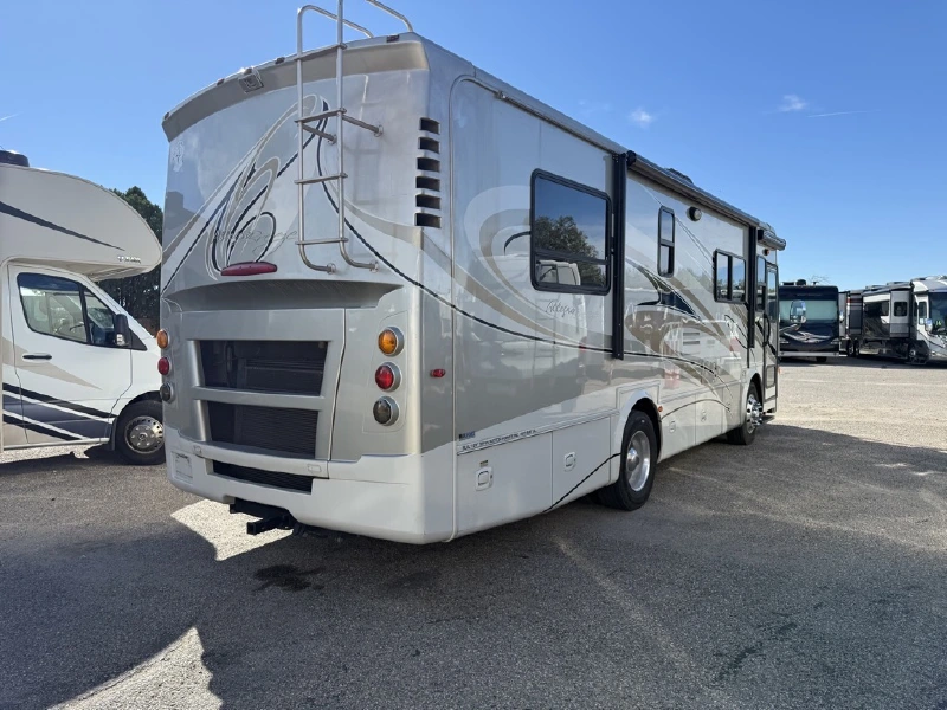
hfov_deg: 71.6
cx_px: 474
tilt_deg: -2.4
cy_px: 355
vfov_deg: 56.8
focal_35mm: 24
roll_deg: +0.7
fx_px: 657
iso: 80
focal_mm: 6.76
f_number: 1.78
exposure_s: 1/2907
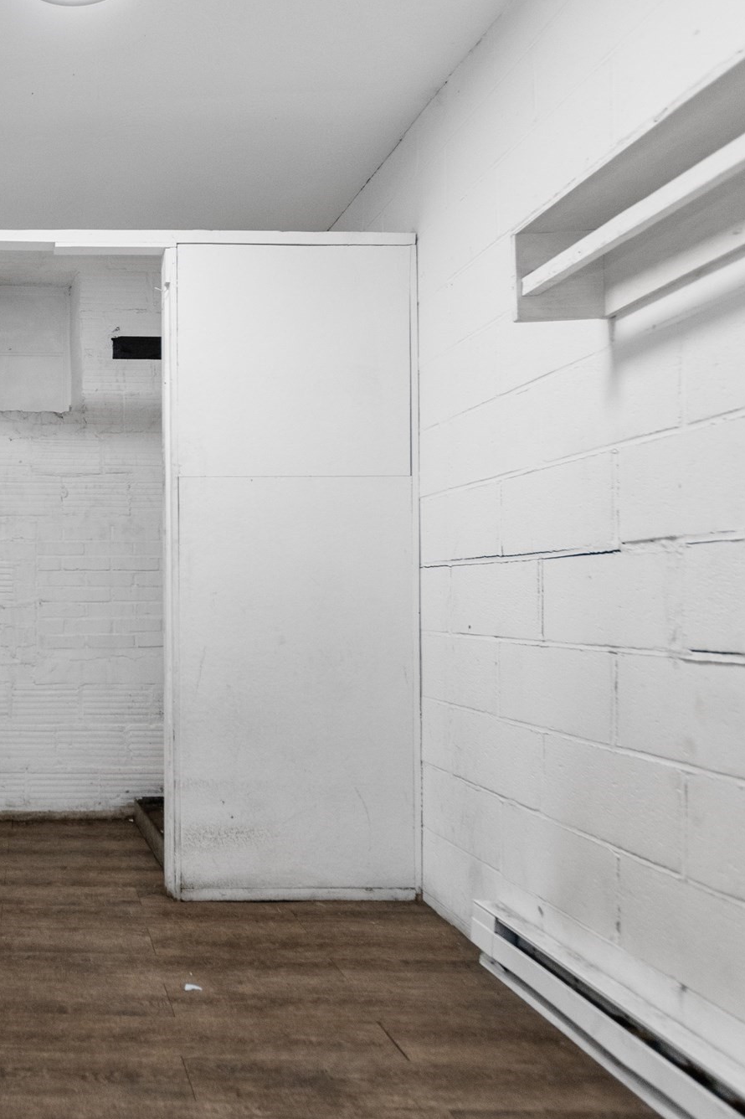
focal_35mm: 23
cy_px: 553
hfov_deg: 45.6
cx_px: -15
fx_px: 714
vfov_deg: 76.1
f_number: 4
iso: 640
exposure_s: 1/80
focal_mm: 10
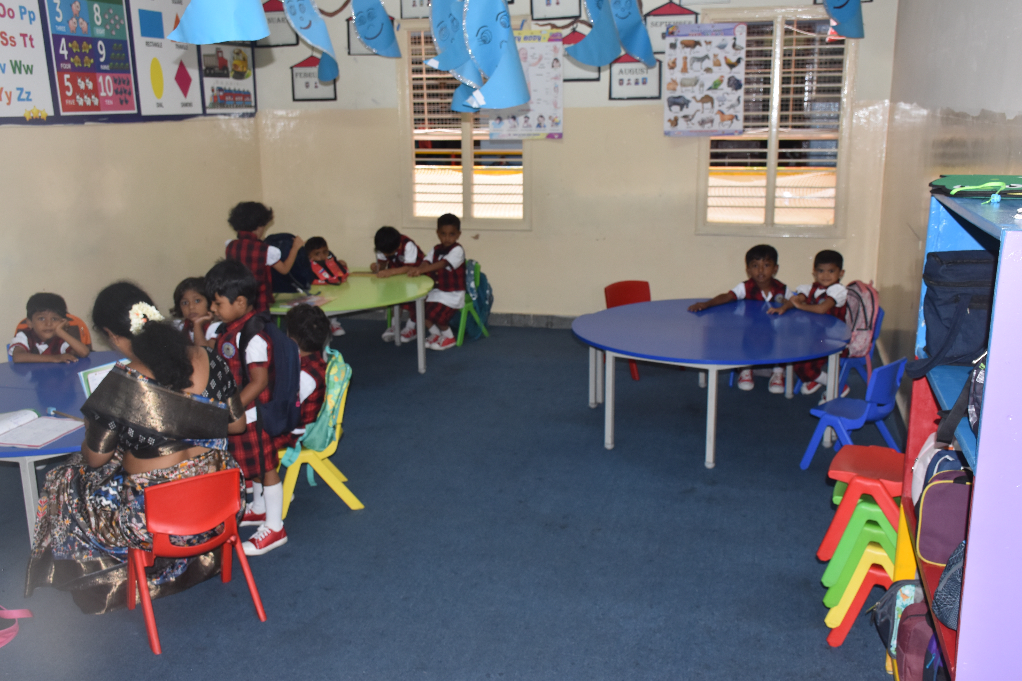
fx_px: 1022
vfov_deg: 36.9
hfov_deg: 53.1
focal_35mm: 36
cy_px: 340
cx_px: 511
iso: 560
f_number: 8
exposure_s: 1/60
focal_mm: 24
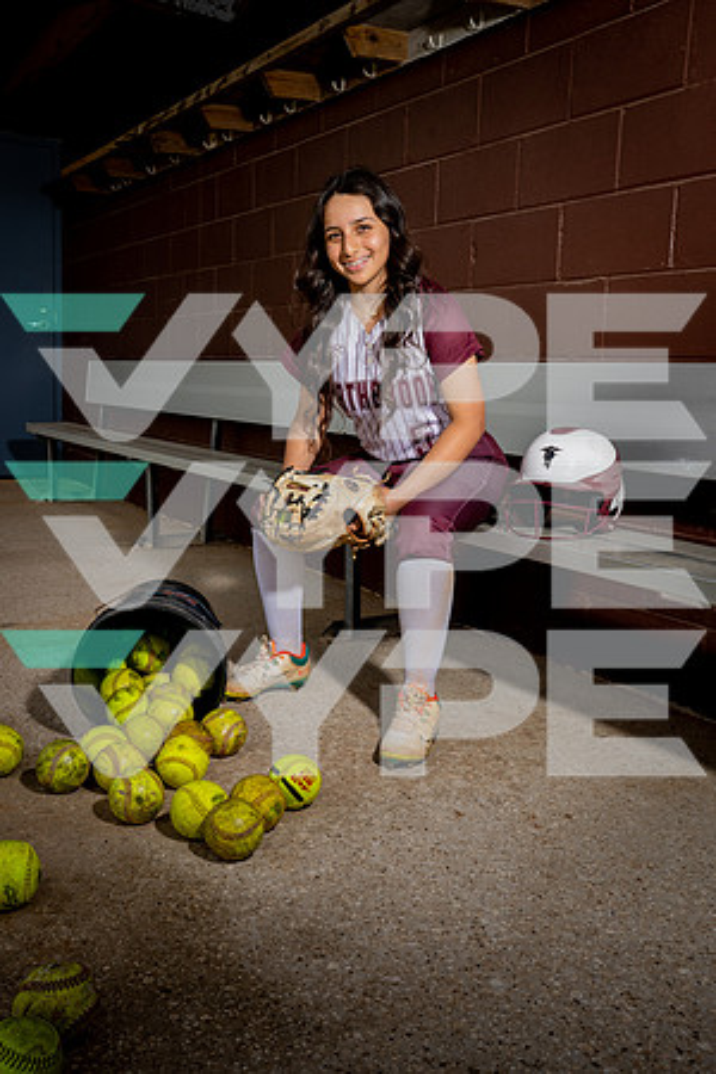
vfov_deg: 53.1
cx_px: 358
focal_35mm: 36
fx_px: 1074
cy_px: 537
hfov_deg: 36.9
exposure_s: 1/250
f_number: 11
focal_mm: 36
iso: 100
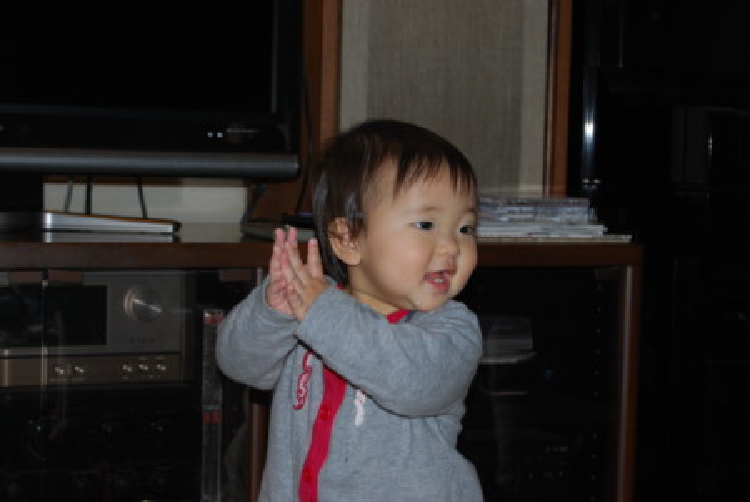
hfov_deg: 24.6
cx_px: 375
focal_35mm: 82
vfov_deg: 16.6
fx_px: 1720
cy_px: 251
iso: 200
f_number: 5.6
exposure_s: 1/60
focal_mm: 55
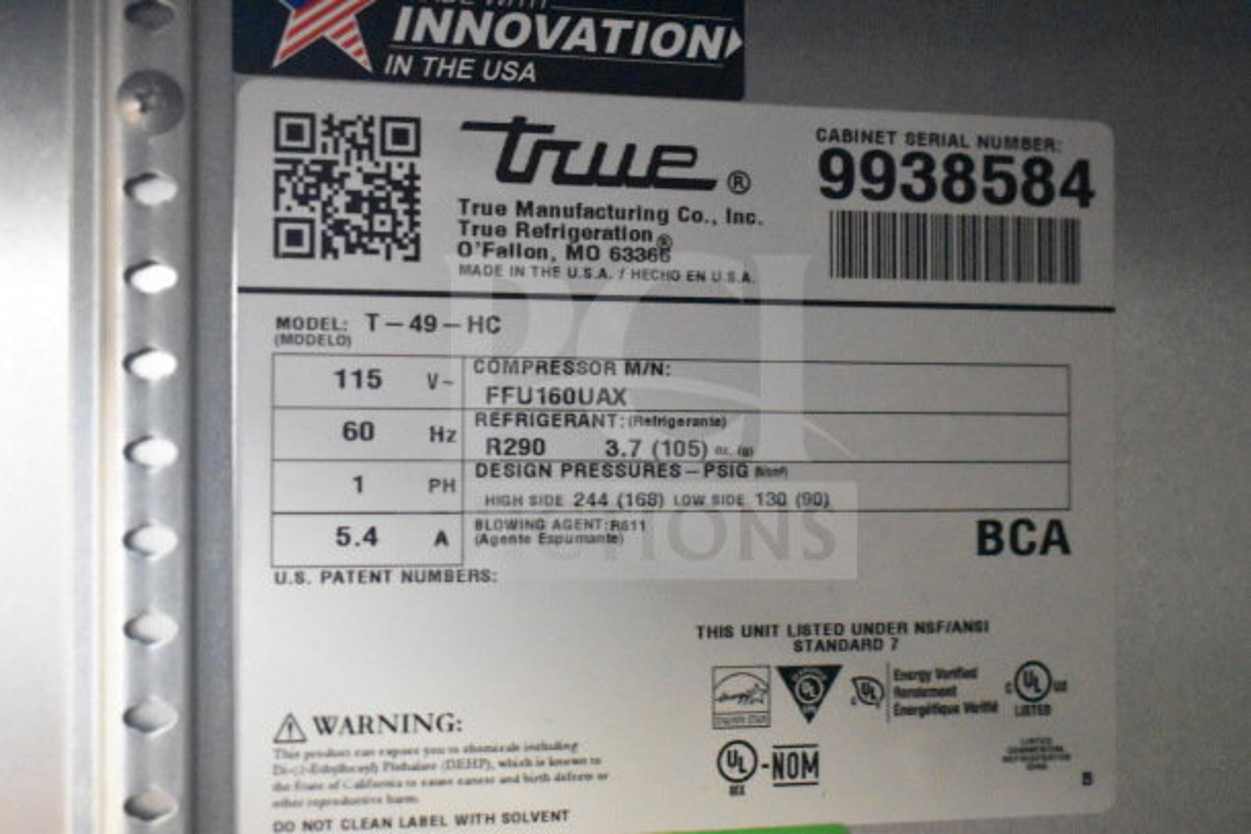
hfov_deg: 36.9
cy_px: 417
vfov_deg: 25.1
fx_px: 1877
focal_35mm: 54
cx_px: 626
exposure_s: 1/60
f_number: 4.8
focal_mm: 36
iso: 20000
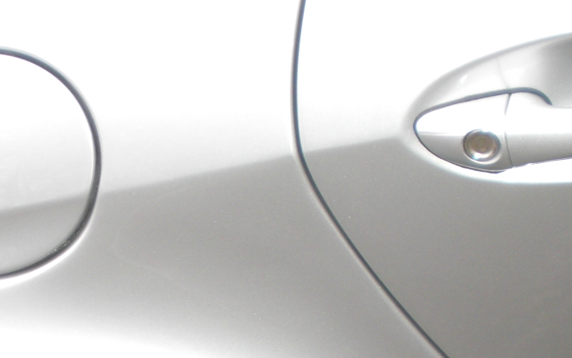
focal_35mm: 90
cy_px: 471
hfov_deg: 22.7
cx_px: 110
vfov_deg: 13.9
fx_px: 1403
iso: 100
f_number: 3.1
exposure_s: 1/100
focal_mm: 6.3
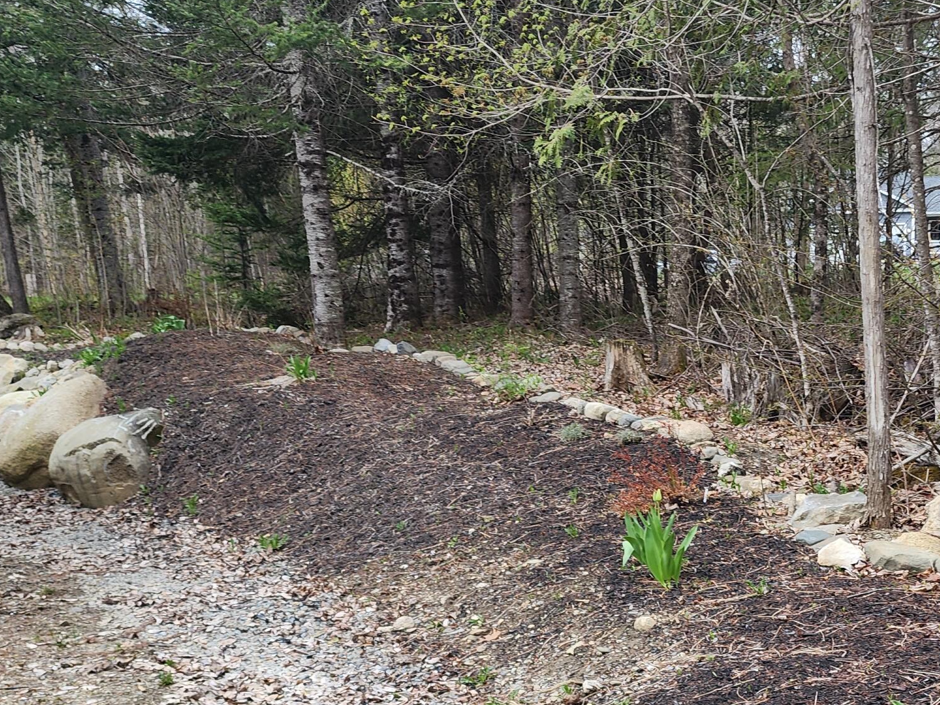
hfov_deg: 40.6
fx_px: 1249
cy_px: 628
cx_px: 645
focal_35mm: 46
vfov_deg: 30.2
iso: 80
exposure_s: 1/180
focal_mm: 6.4
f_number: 1.8
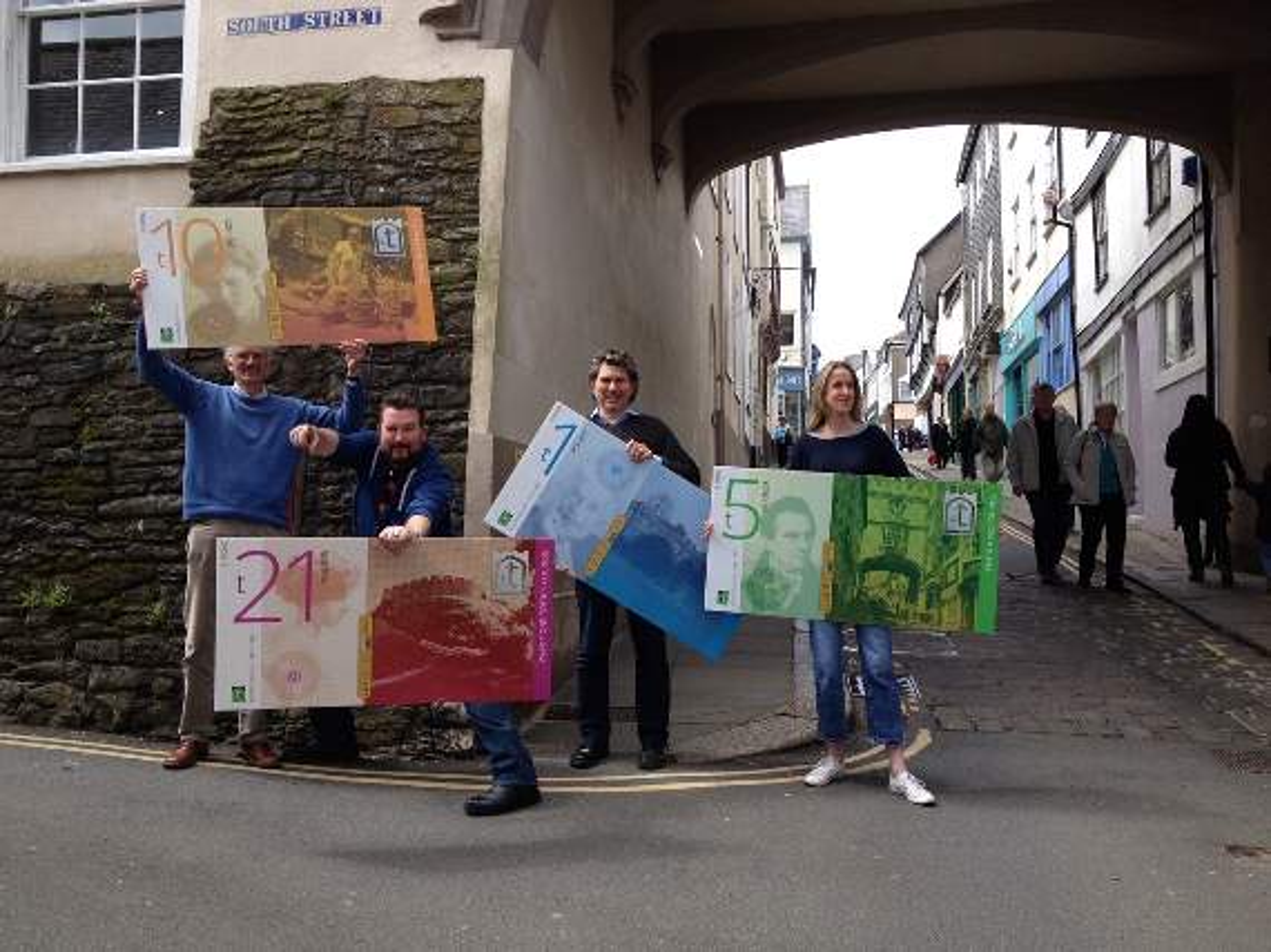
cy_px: 476
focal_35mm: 35
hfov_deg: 52.6
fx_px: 1285
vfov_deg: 40.7
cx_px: 636
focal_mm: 4.28
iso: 50
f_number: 2.4
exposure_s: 1/521
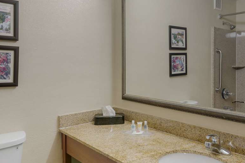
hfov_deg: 57.0
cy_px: 65
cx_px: 139
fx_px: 225
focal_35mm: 33
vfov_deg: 39.9
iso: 200
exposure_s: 1/20
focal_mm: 17
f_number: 10
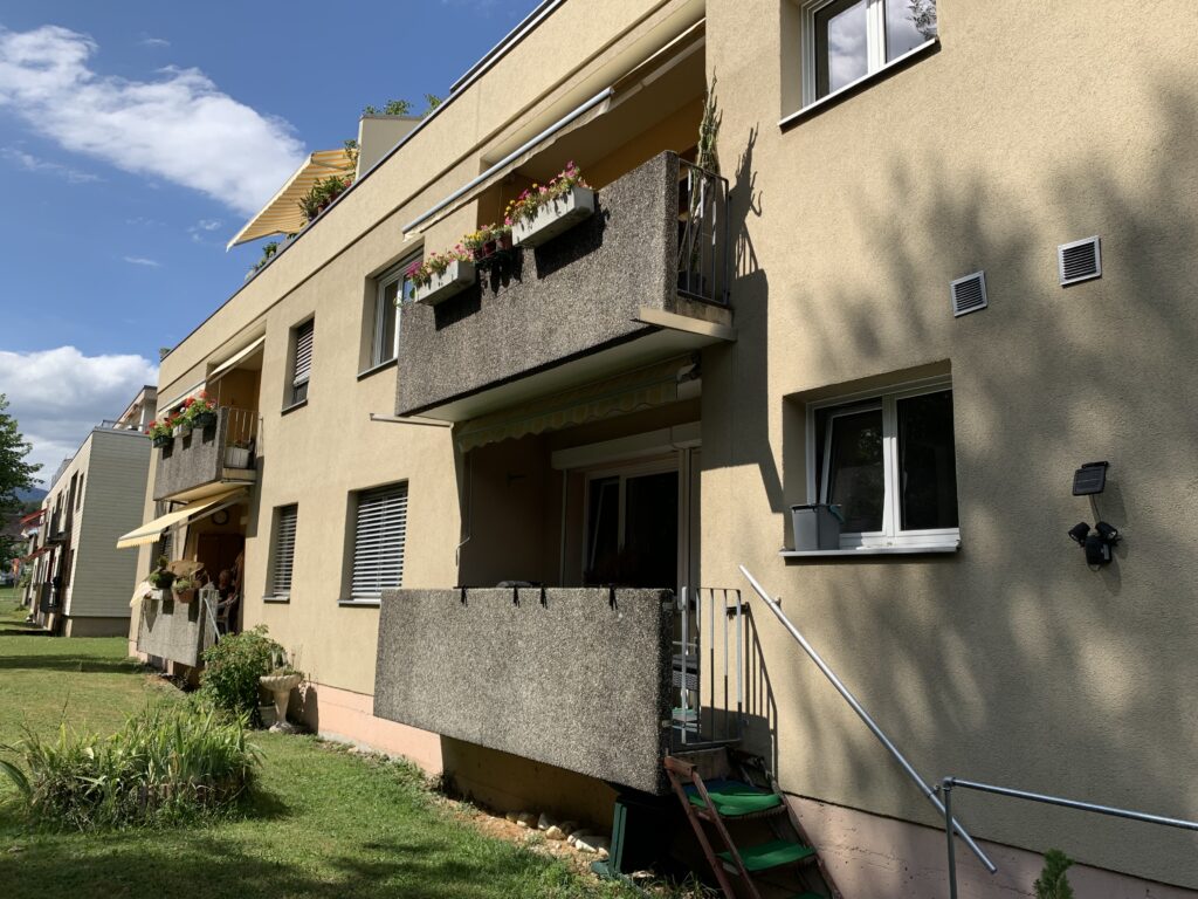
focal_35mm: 26
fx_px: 900
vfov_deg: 53.1
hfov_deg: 67.3
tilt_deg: +10.6
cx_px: 599
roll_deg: -0.5
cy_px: 450
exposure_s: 1/2208
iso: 25
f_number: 1.8
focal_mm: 4.25
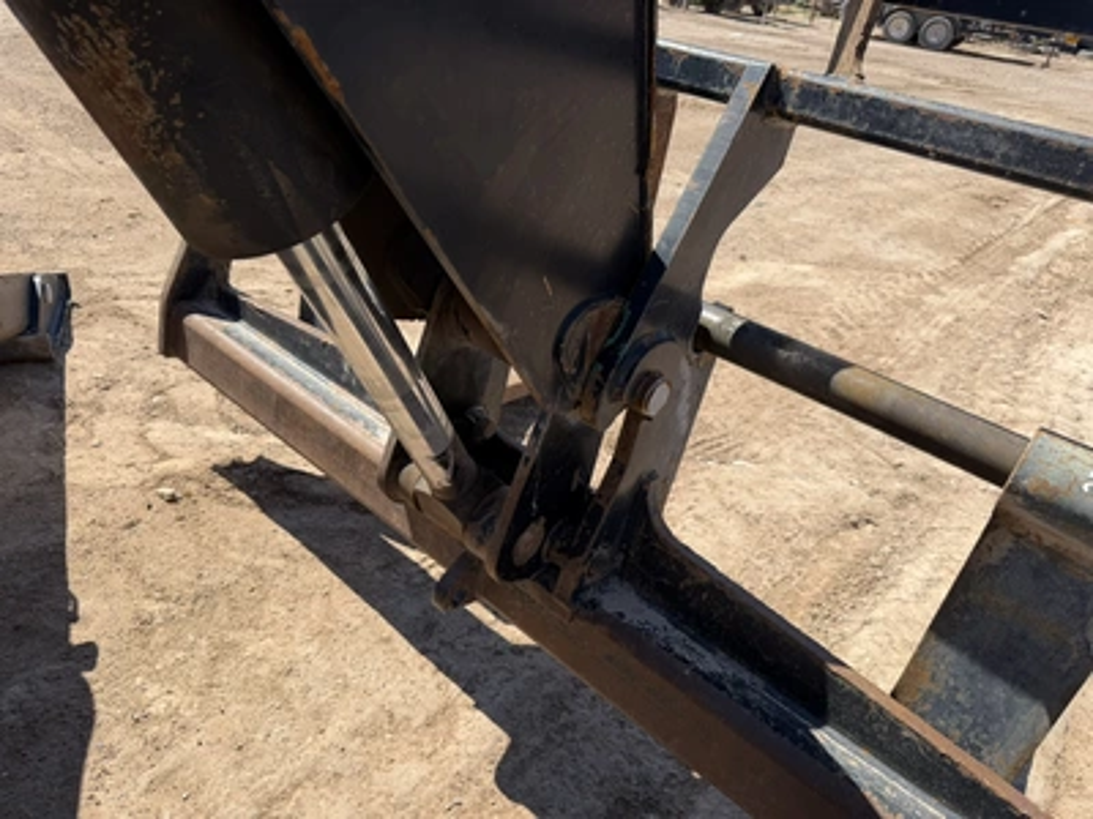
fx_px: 758
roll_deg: -8.9
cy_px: 410
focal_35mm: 24
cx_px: 546
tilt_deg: -32.4
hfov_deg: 71.6
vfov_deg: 56.8
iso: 80
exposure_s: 1/3279
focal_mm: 6.76
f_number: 1.78
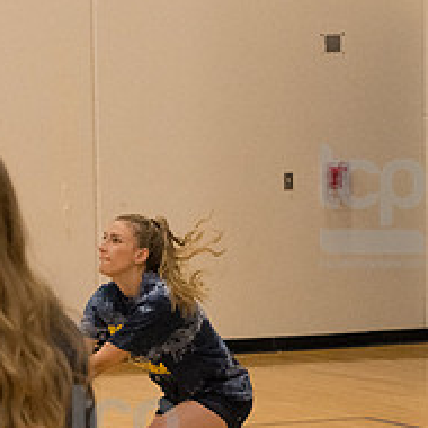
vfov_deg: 8.2
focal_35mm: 211
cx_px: 125
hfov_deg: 8.3
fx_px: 2952
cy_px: 446
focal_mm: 70
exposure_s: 1/400
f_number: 5.6
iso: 10000
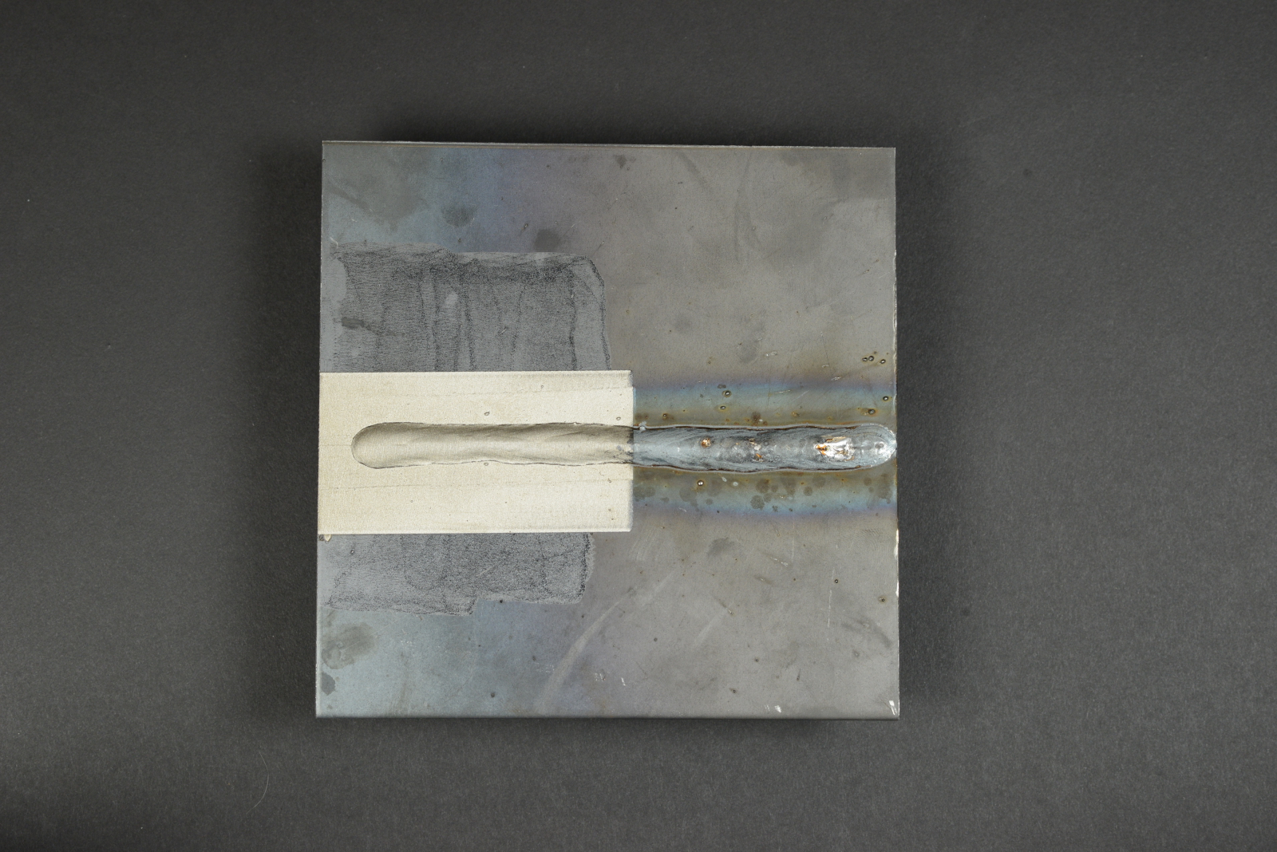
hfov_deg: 23.9
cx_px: 638
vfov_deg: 16.1
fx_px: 3016
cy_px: 426
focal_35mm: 85
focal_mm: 85
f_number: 8
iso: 800
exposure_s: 1/50
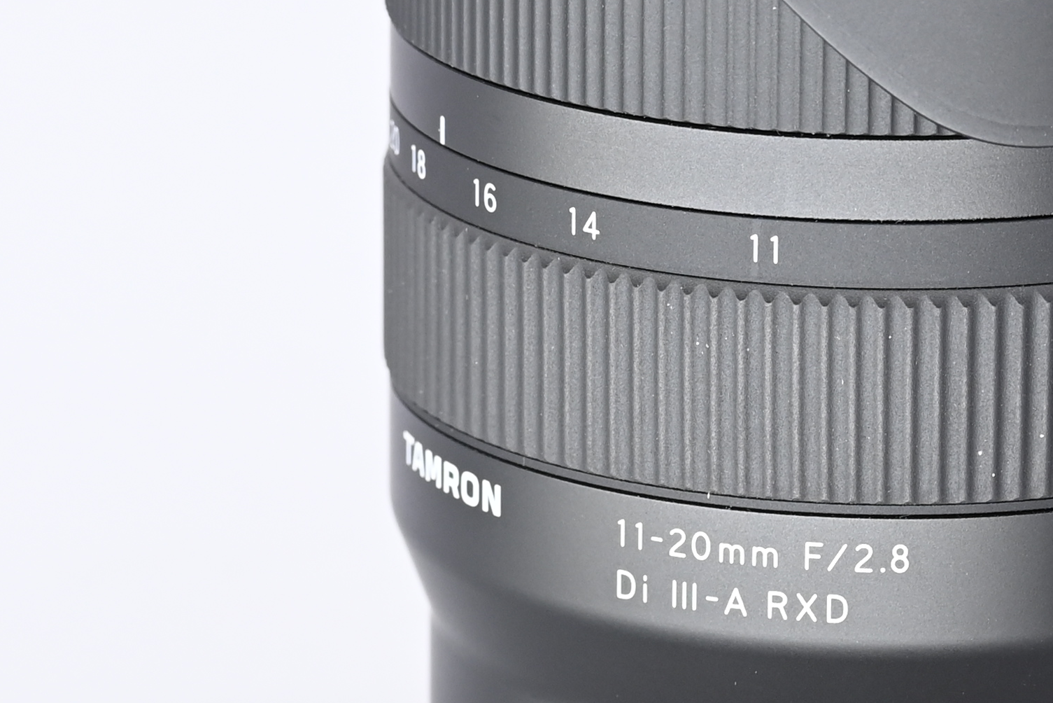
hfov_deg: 7.2
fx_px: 8337
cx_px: 831
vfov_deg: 4.8
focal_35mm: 285
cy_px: 438
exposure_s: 1/125
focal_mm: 73
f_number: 9
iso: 500
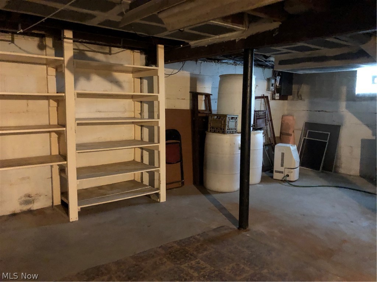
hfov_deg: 63.4
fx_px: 305
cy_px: 141
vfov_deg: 49.7
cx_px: 188
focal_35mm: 28
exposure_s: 1/4
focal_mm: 3.99
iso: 250
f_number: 1.8
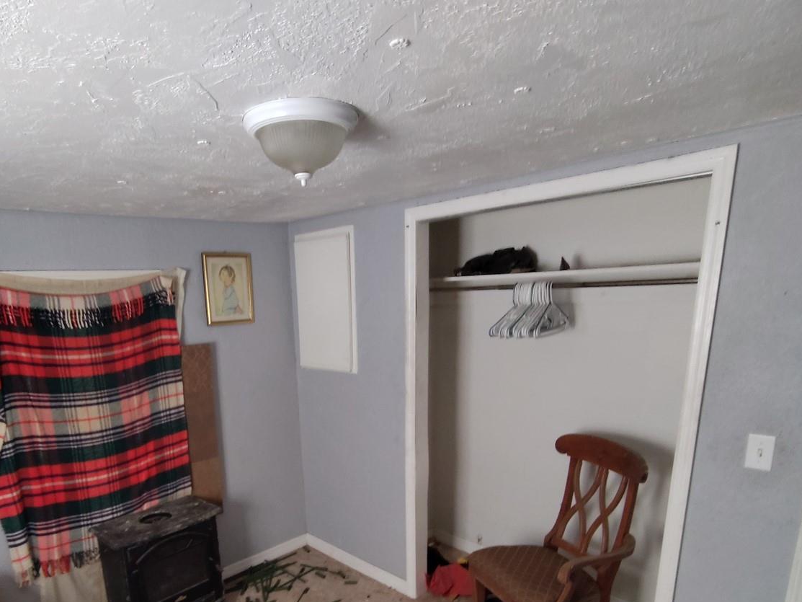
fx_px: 533
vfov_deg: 57.0
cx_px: 322
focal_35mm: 23
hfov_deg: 73.2
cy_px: 421
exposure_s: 1/40
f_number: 2.2
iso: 331
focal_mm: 1.66
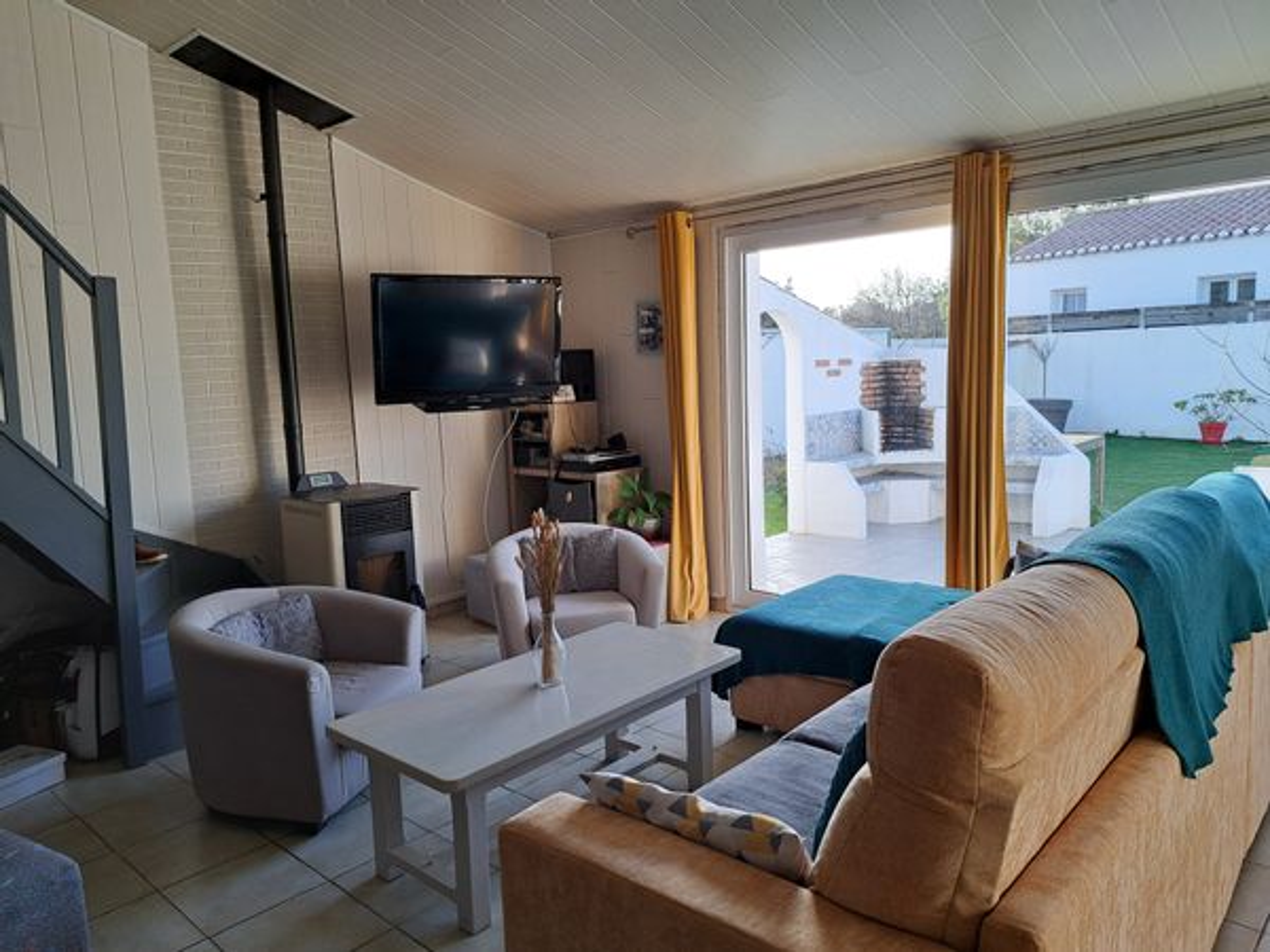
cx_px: 635
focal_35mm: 24
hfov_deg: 71.6
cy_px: 476
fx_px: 881
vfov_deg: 56.8
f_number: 1.8
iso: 50
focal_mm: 5.23
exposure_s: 1/100
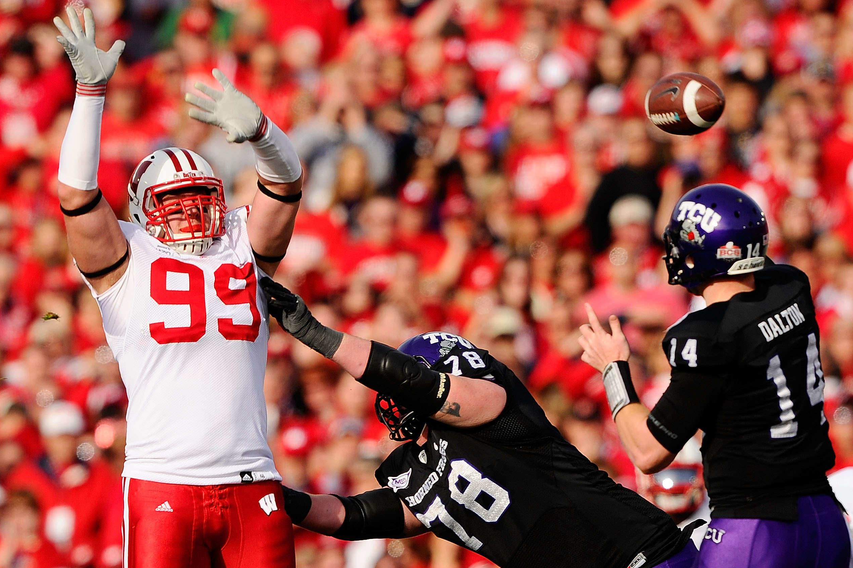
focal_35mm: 1011
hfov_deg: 2.0
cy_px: 463
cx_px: 344
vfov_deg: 1.4
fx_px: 23940
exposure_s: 1/1250
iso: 250
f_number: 5
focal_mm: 600
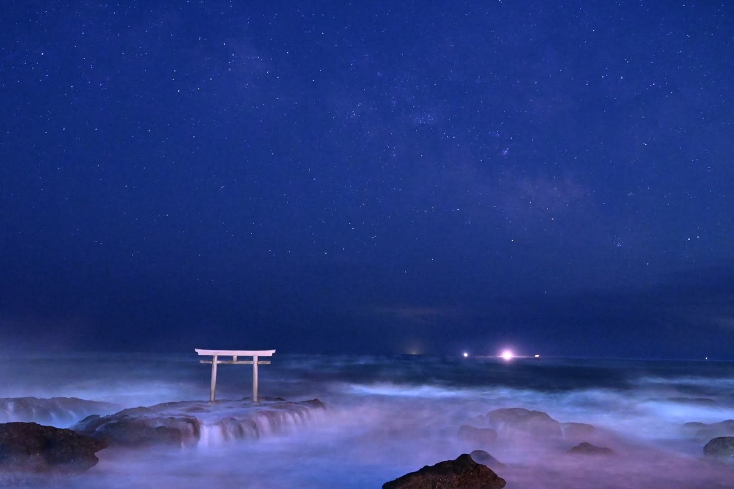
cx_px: 367
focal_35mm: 36
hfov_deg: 53.1
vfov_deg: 36.9
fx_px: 734
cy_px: 244
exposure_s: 13
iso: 10000
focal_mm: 24
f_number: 4
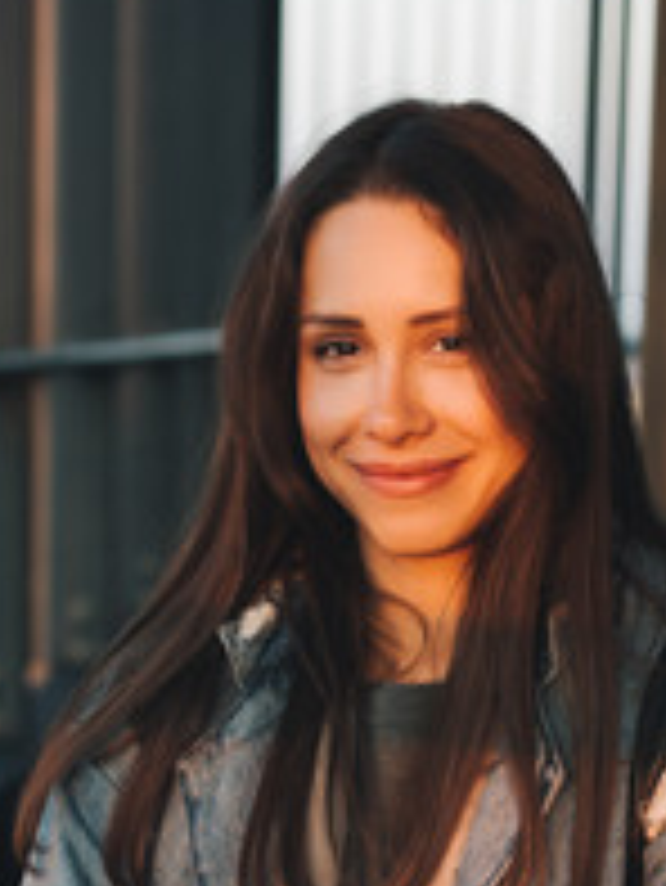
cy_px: 877
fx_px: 3434
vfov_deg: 14.5
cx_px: 356
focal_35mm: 134
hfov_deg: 11.1
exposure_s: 1/500
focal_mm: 55
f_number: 3.2
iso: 640
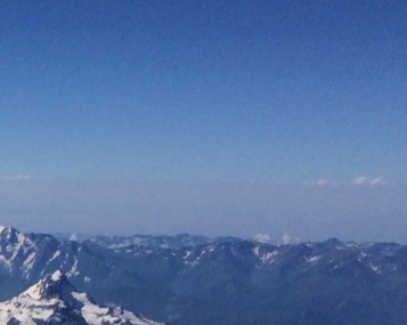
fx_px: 1529
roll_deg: +0.8
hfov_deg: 13.3
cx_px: -378
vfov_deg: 11.9
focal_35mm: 127
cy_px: 357
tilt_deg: -7.9
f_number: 2.2
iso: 32
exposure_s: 1/6849
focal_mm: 4.15
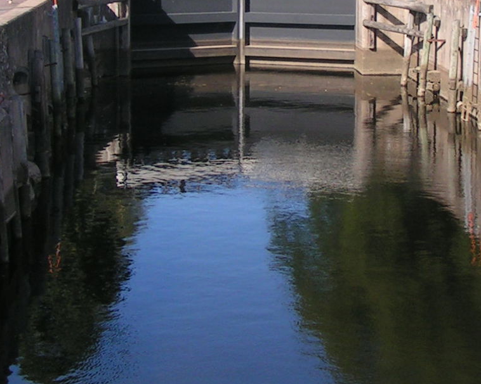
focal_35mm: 94
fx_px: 1338
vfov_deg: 16.1
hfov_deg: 20.4
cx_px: 268
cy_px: 37
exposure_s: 1/160
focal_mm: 5.8
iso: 50
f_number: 5.6
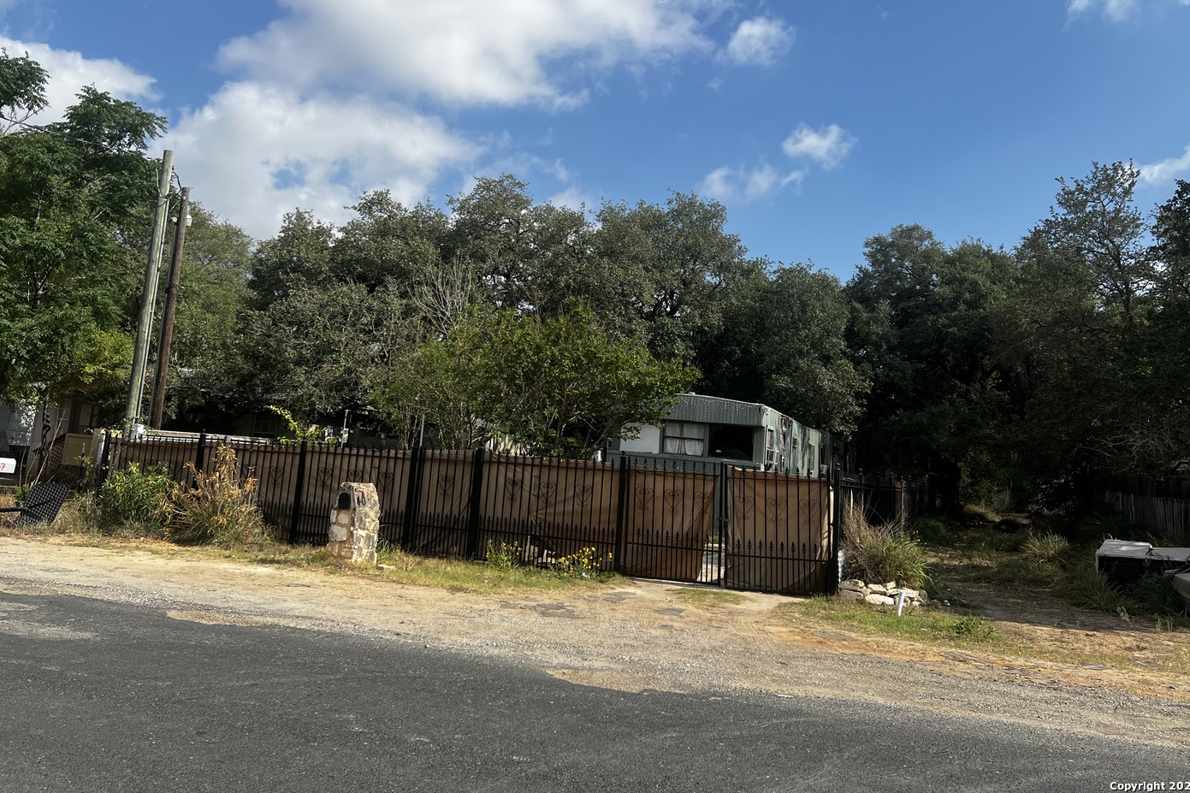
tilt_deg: +7.1
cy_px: 344
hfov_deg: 65.5
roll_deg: -4.2
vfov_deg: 46.3
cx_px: 585
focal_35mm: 28
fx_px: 925
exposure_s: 1/3704
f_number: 1.5
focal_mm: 5.7
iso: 50
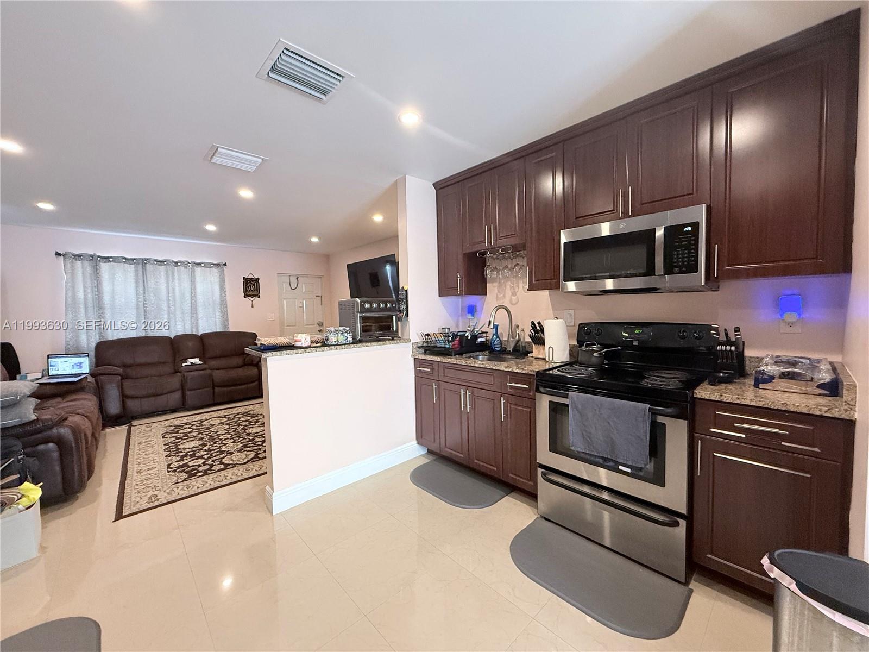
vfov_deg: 85.7
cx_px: 434
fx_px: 351
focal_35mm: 14
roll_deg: +1.1
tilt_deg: -2.7
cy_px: 326
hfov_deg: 102.1
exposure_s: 1/60
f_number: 2.2
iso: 500
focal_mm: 2.22
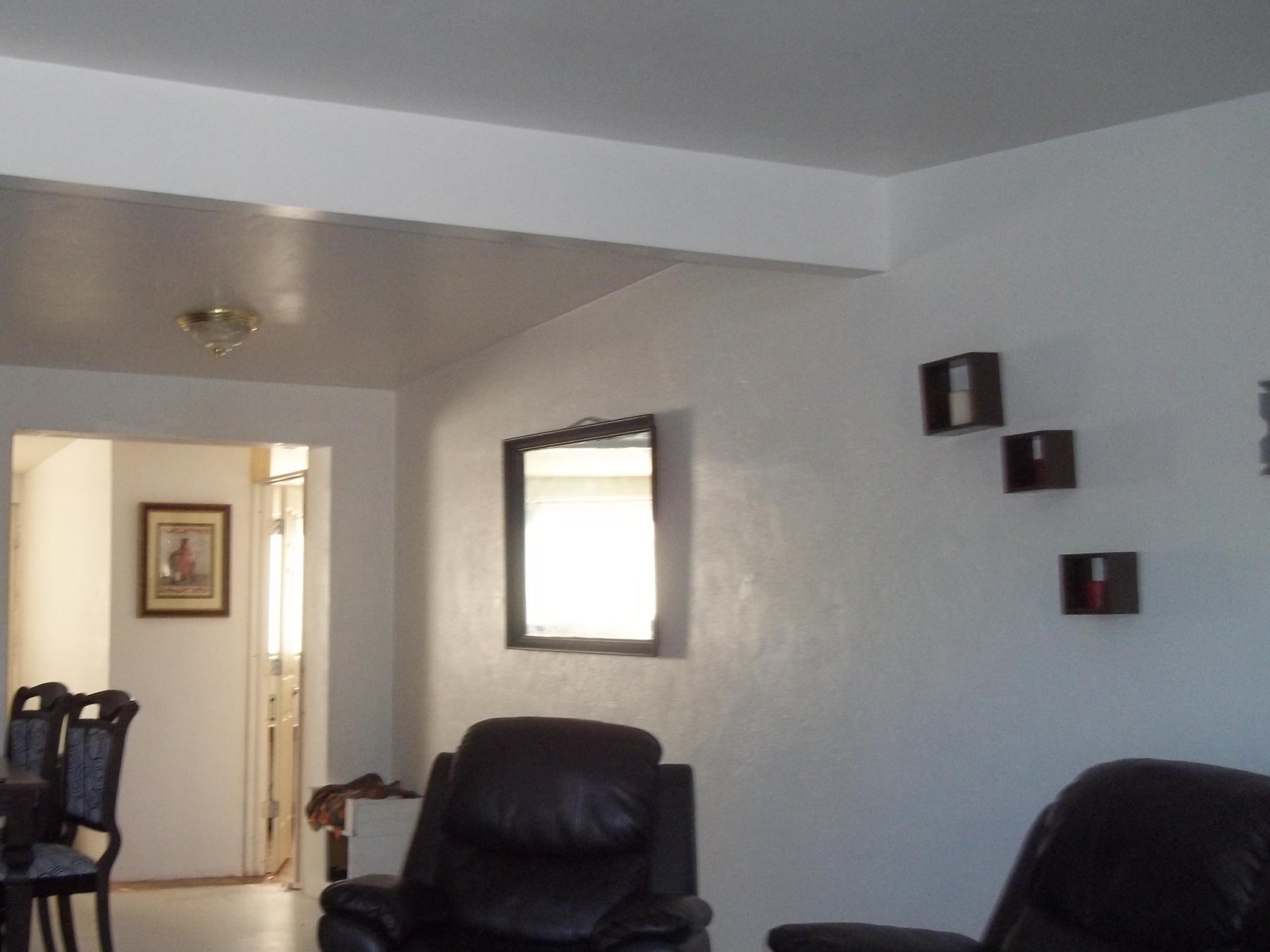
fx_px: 1688
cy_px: 574
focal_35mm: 46
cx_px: 366
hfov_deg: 40.4
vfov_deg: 31.4
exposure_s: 1/40
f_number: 2.9
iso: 160
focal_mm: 5.7
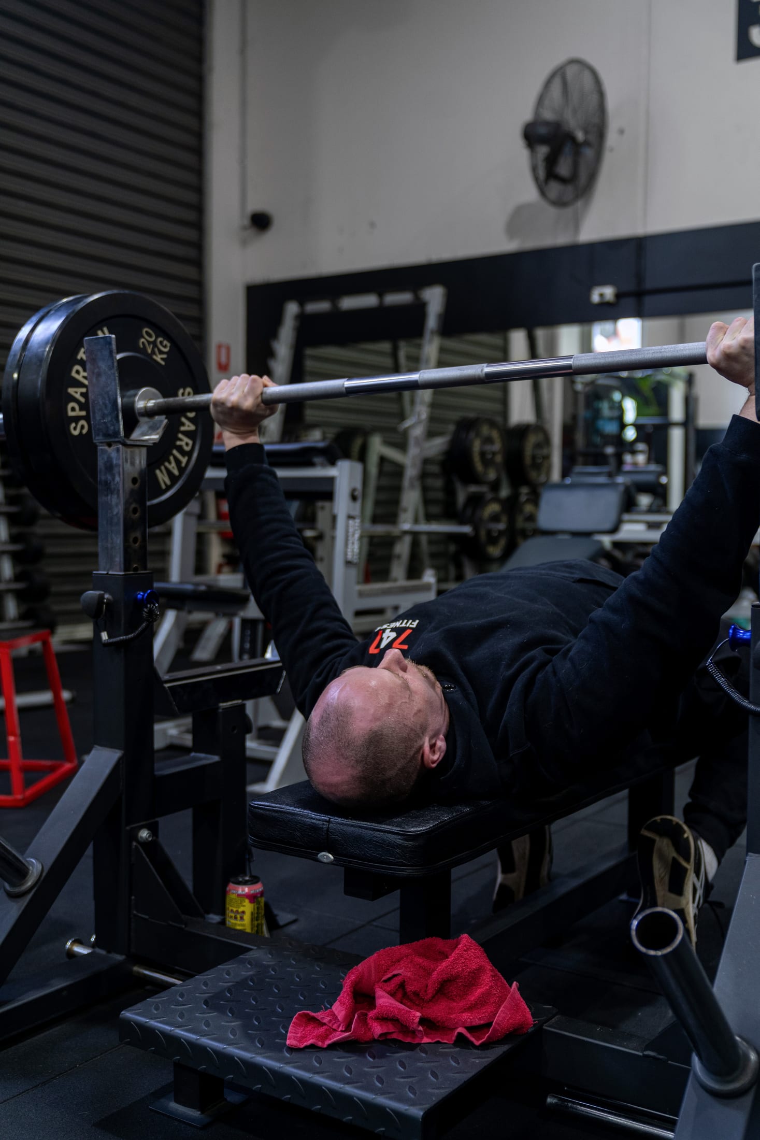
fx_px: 1171
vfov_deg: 51.9
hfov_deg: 35.9
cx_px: 380
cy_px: 570
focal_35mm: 37
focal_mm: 37
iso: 640
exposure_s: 1/125
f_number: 2.8
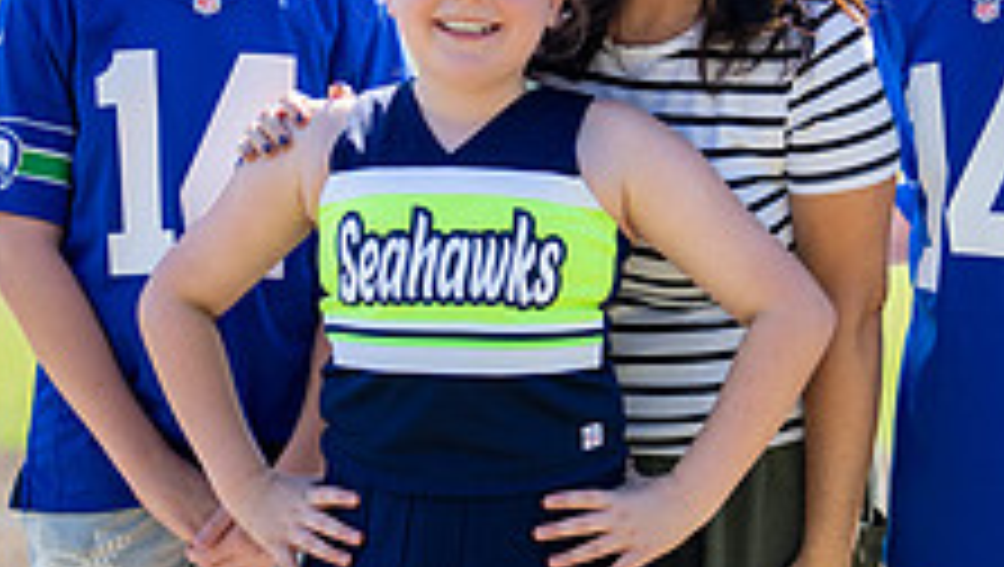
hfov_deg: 13.0
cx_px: 743
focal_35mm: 165
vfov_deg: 7.4
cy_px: 375
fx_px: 4397
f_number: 1.2
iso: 250
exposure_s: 1/8000
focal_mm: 50
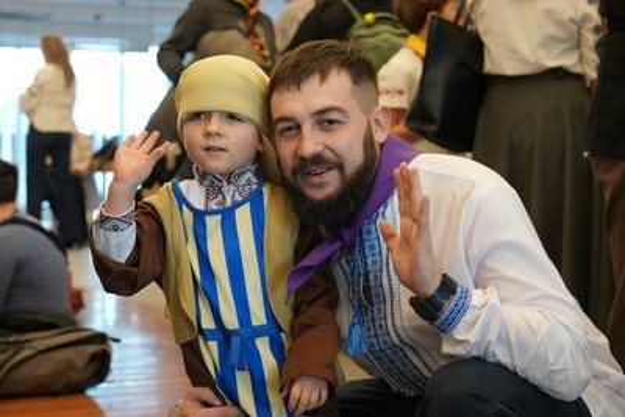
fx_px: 1198
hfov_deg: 29.2
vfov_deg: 19.7
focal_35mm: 69
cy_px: 208
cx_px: 312
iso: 1250
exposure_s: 1/100
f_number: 4
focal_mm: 46
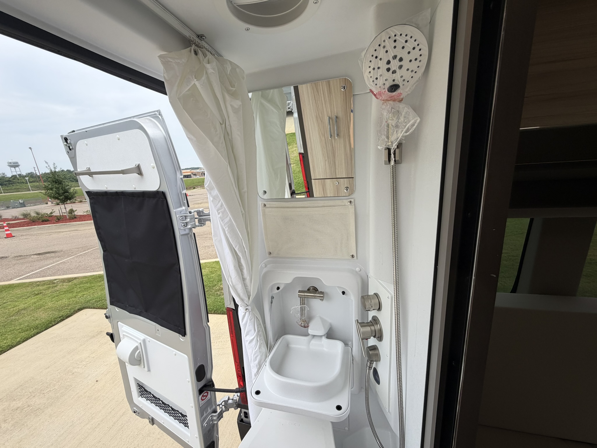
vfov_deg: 85.7
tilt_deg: -12.0
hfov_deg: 102.1
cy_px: 224
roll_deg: +6.6
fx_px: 241
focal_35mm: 14
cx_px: 298
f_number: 2.2
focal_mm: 2.22
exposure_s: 1/638
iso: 40
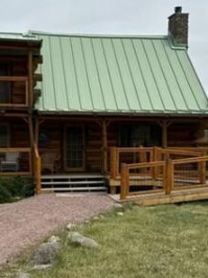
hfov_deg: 28.0
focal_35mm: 52
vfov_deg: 36.8
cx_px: 84
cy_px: 158
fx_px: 417
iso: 80
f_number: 1.78
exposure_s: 1/8130
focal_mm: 6.76
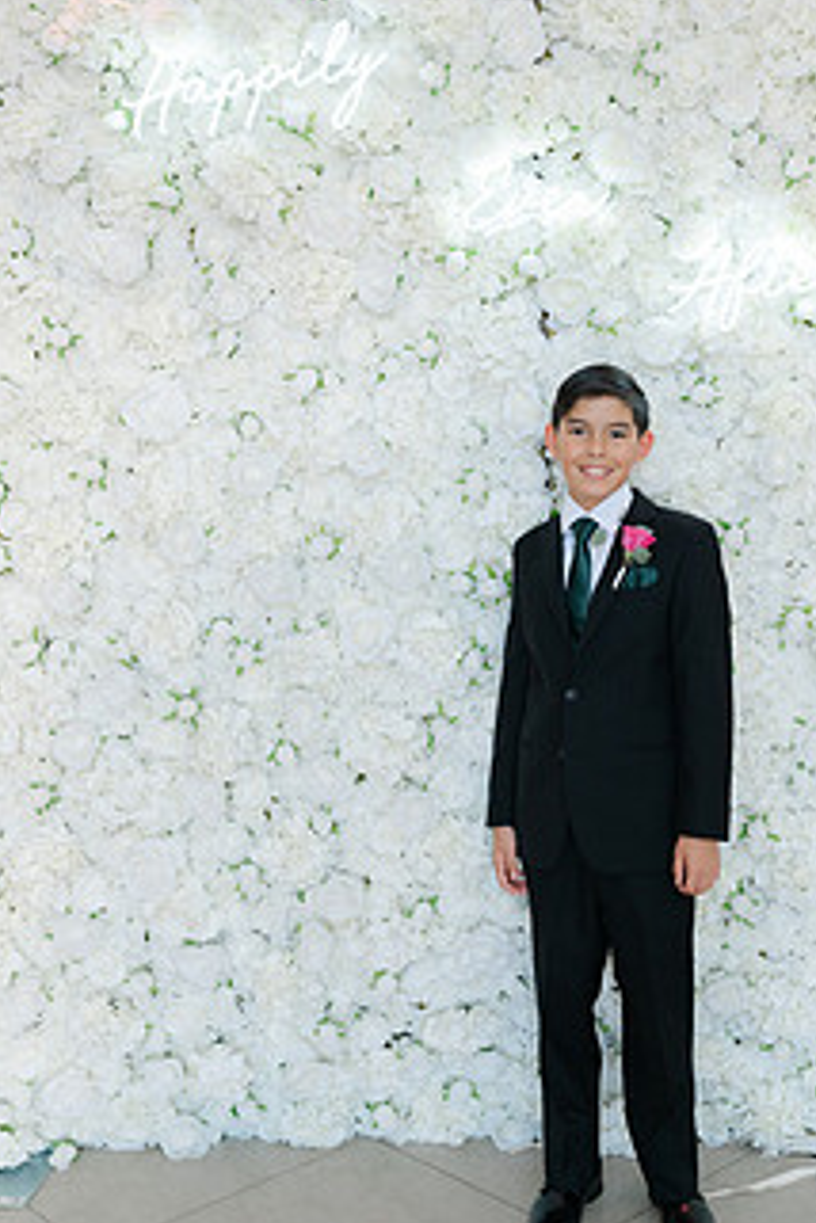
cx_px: 564
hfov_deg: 27.3
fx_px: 1666
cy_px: 556
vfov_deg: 40.3
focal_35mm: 49
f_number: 4
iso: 400
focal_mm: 35
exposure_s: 1/160
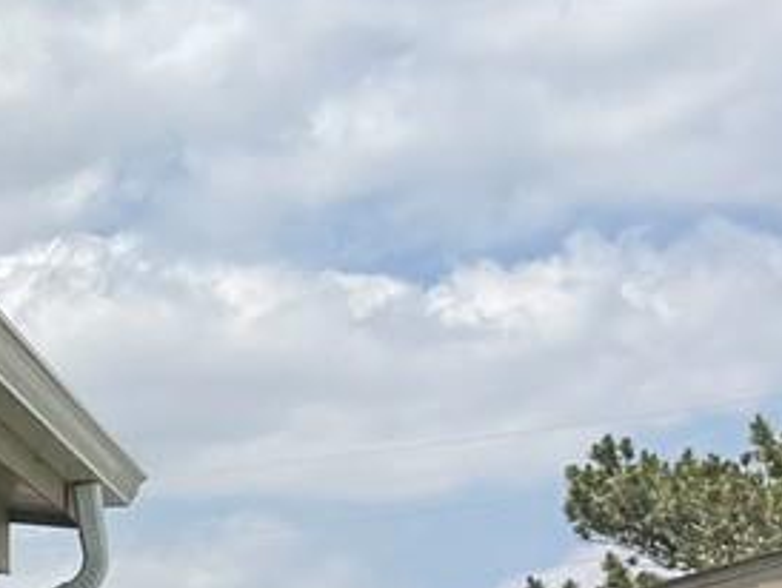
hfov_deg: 11.4
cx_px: -1159
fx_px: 3165
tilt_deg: -3.9
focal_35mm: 140
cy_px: 1093
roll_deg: +1.0
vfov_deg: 10.0
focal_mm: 6.76
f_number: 1.78
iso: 80
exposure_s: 1/2959
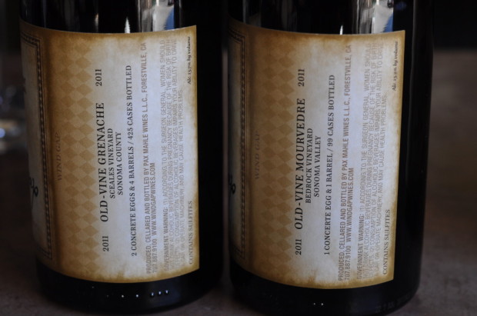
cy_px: 158
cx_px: 238
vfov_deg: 18.1
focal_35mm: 75
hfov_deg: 27.0
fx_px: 992
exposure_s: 1/100
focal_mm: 50
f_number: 5
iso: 400
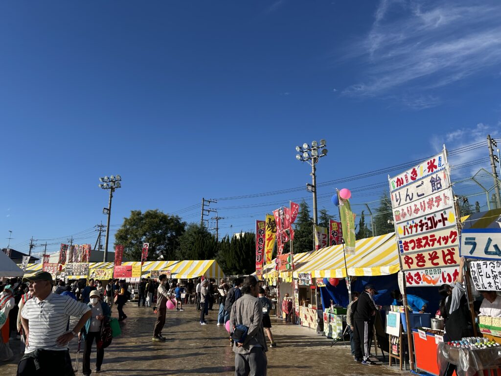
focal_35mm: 26
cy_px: 188
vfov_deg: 53.1
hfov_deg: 67.3
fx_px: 376
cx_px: 250
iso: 50
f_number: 1.5
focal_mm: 5.7
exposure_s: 1/4630
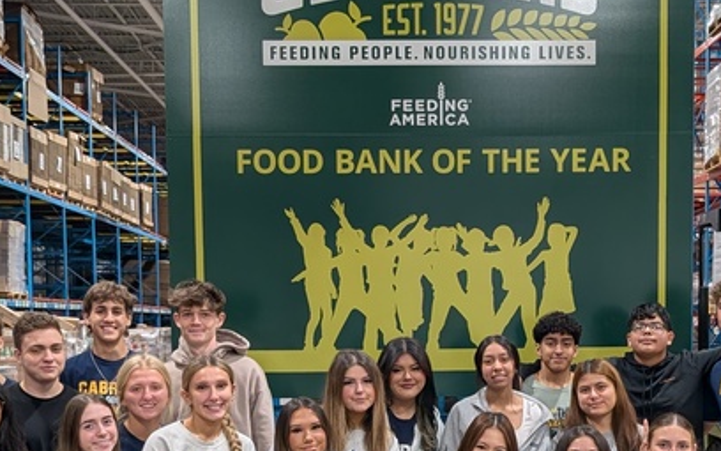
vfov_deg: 20.0
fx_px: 1258
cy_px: 391
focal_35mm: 64
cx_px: 420
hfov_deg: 31.9
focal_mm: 6.9
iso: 20
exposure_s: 1/23.7
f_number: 1.68
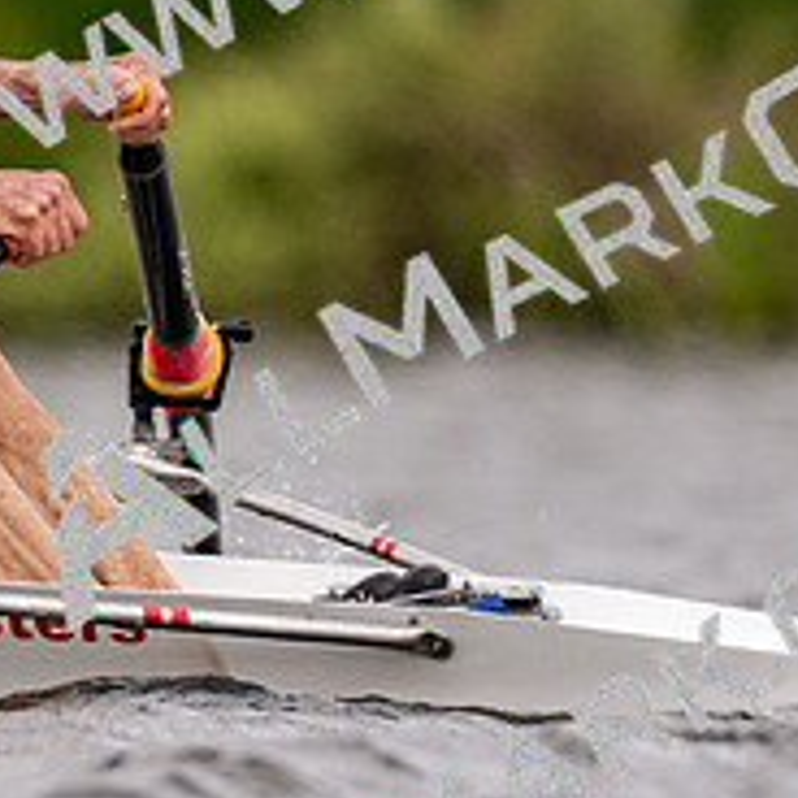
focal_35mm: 2413
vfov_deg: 0.7
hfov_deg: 0.7
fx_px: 62934
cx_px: -330
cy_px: 221
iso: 640
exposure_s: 1/2500
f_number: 4
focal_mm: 600
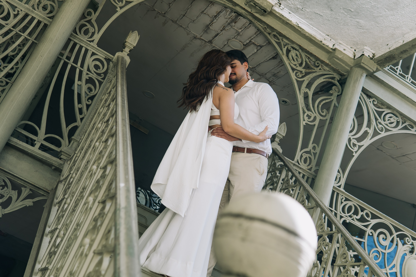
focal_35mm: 45
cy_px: 138
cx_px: 208
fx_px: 520
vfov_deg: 29.9
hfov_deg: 43.6
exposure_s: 1/400
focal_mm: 30
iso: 100
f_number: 2.8
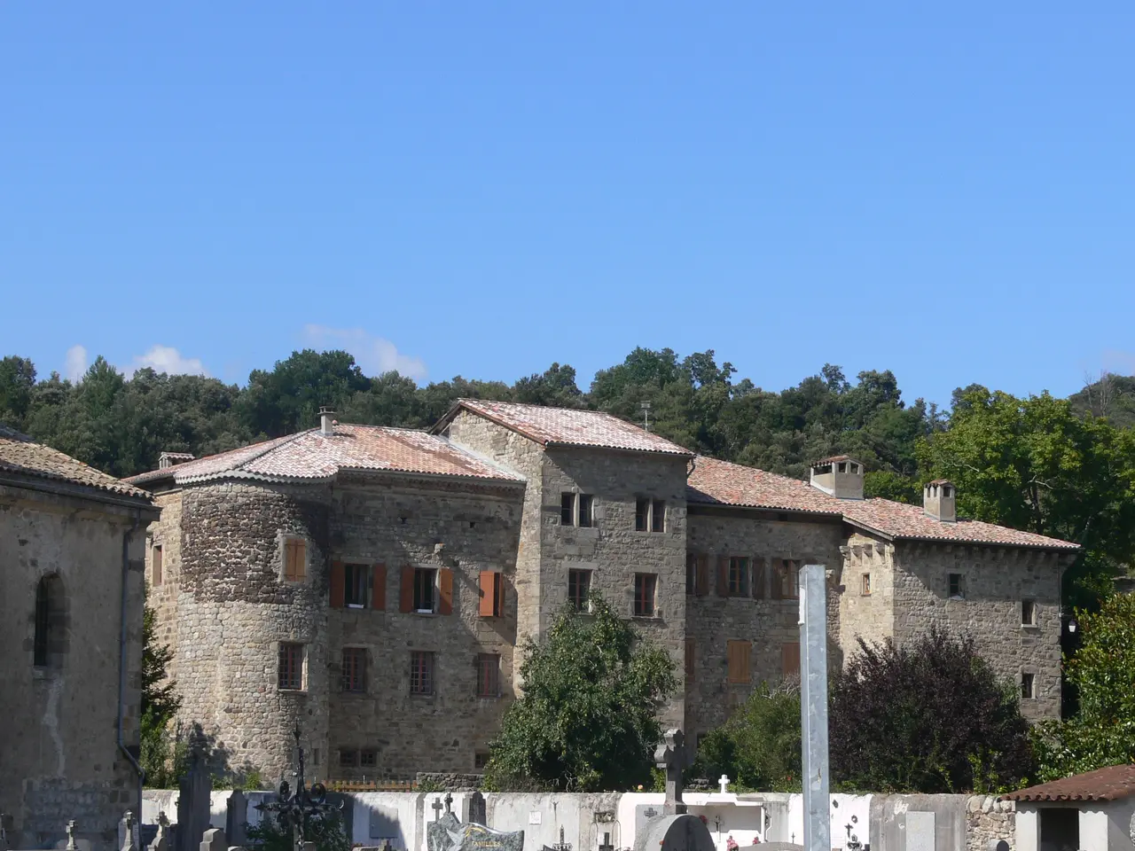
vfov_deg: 15.9
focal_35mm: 93
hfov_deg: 21.1
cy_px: 426
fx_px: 3049
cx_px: 568
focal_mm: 15.5
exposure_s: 1/320
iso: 80
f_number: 5.6
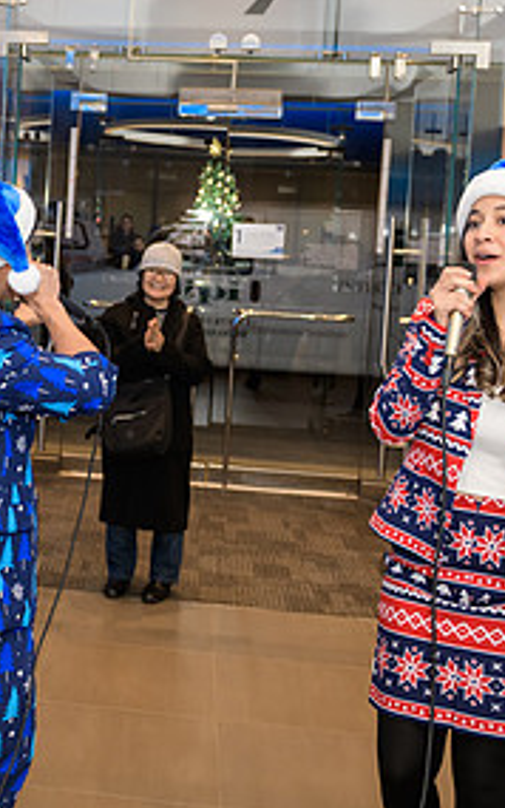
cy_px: 319
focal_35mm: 54
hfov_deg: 22.9
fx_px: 1190
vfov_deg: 37.4
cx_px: -11
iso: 400
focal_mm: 26
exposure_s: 1/125
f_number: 3.2
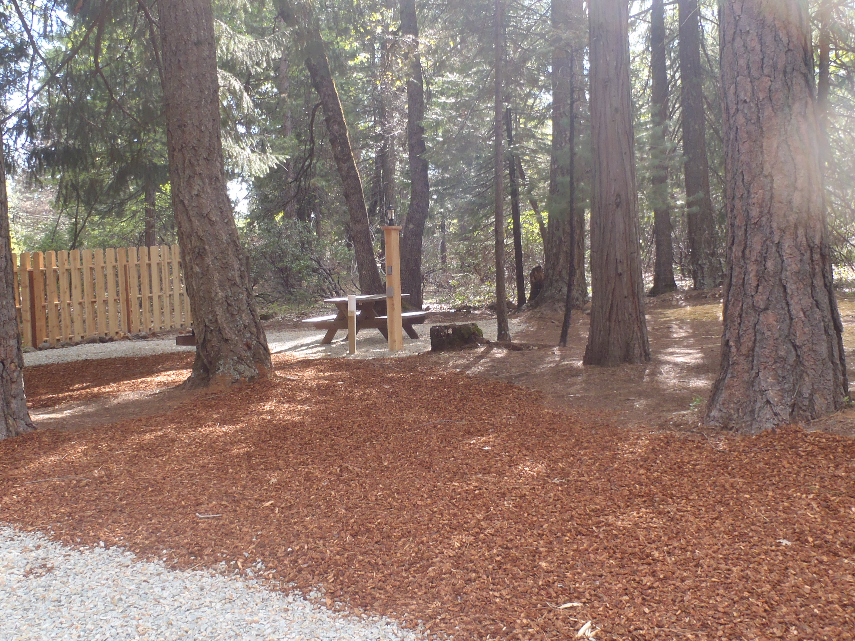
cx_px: 411
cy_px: 349
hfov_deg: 46.8
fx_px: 988
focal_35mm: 40
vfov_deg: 35.9
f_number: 3.9
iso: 80
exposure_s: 1/40
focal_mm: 5
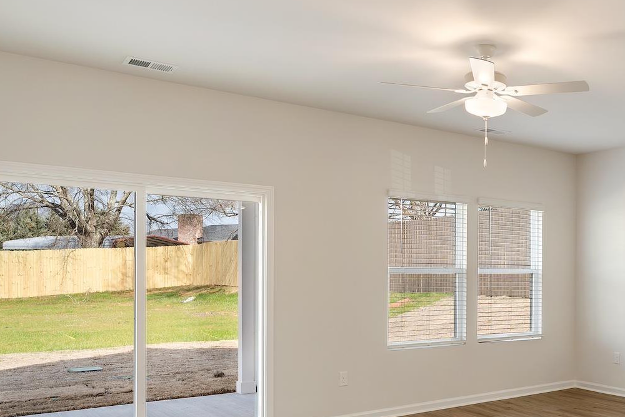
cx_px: 548
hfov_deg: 47.7
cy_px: 277
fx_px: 635
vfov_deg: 36.0
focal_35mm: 37
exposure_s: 1/8
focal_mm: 18.3
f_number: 6.3
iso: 400
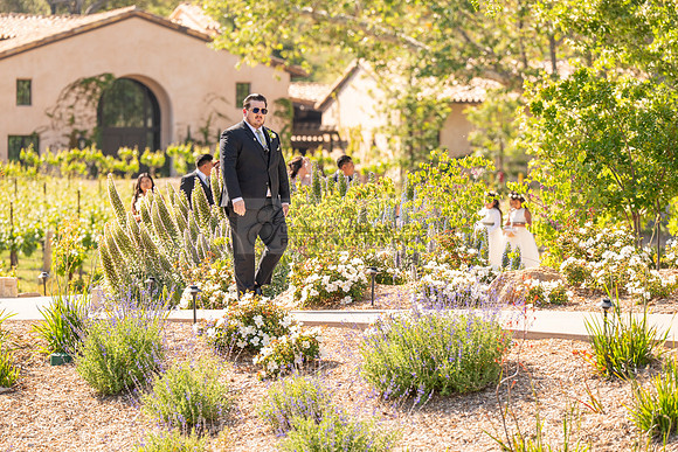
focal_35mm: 200
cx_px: 339
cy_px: 226
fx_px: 3767
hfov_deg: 10.3
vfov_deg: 6.9
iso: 200
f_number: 4.5
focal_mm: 200
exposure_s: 1/800
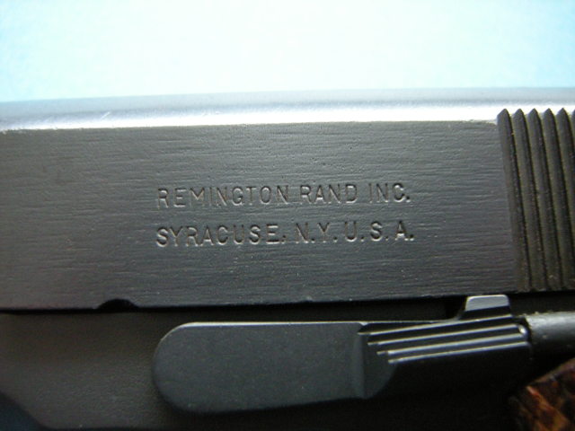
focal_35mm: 28
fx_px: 465
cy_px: 216
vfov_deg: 49.7
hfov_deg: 63.4
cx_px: 288
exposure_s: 1/8
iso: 413
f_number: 2.8
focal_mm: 4.7
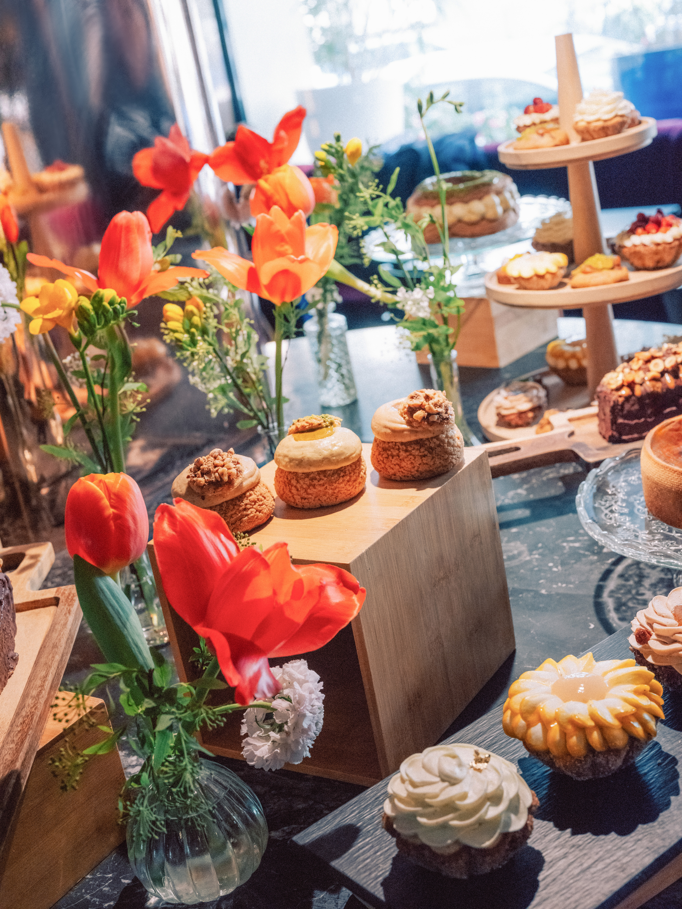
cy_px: 454
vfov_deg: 42.9
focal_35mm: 44
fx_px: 1156
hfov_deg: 32.9
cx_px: 341
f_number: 9
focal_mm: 55
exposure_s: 1/30
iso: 3200
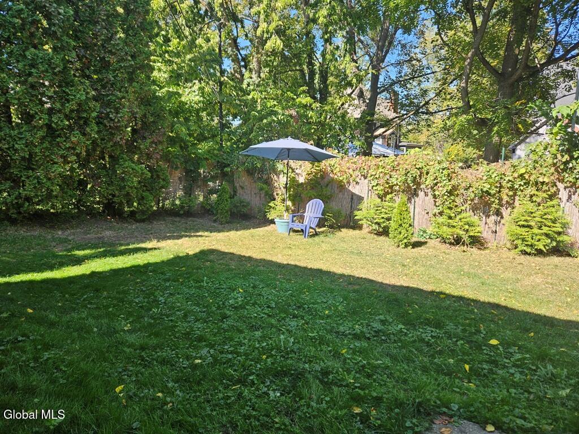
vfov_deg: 58.9
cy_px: 217
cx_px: 290
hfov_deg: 73.9
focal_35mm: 23
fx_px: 385
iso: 25
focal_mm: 5.4
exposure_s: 1/272
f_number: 1.8
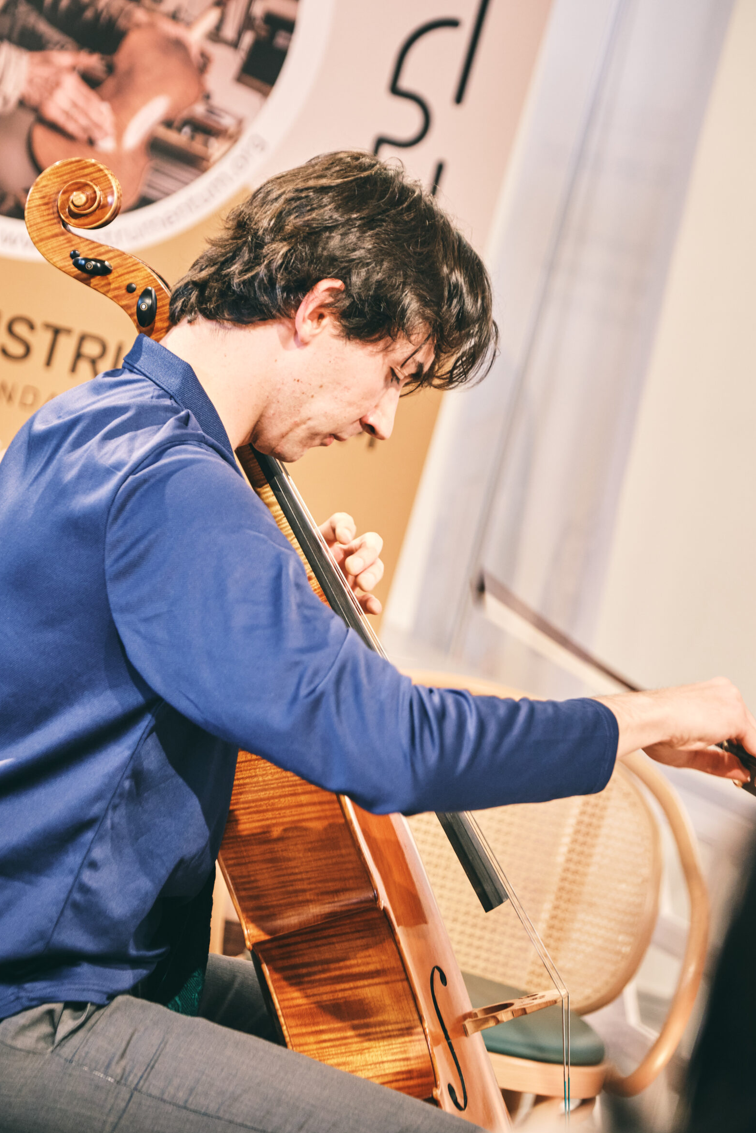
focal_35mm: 137
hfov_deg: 10.0
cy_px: 547
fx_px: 4314
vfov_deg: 15.0
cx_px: 362
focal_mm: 83.8
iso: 400
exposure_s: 1/80
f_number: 2.8
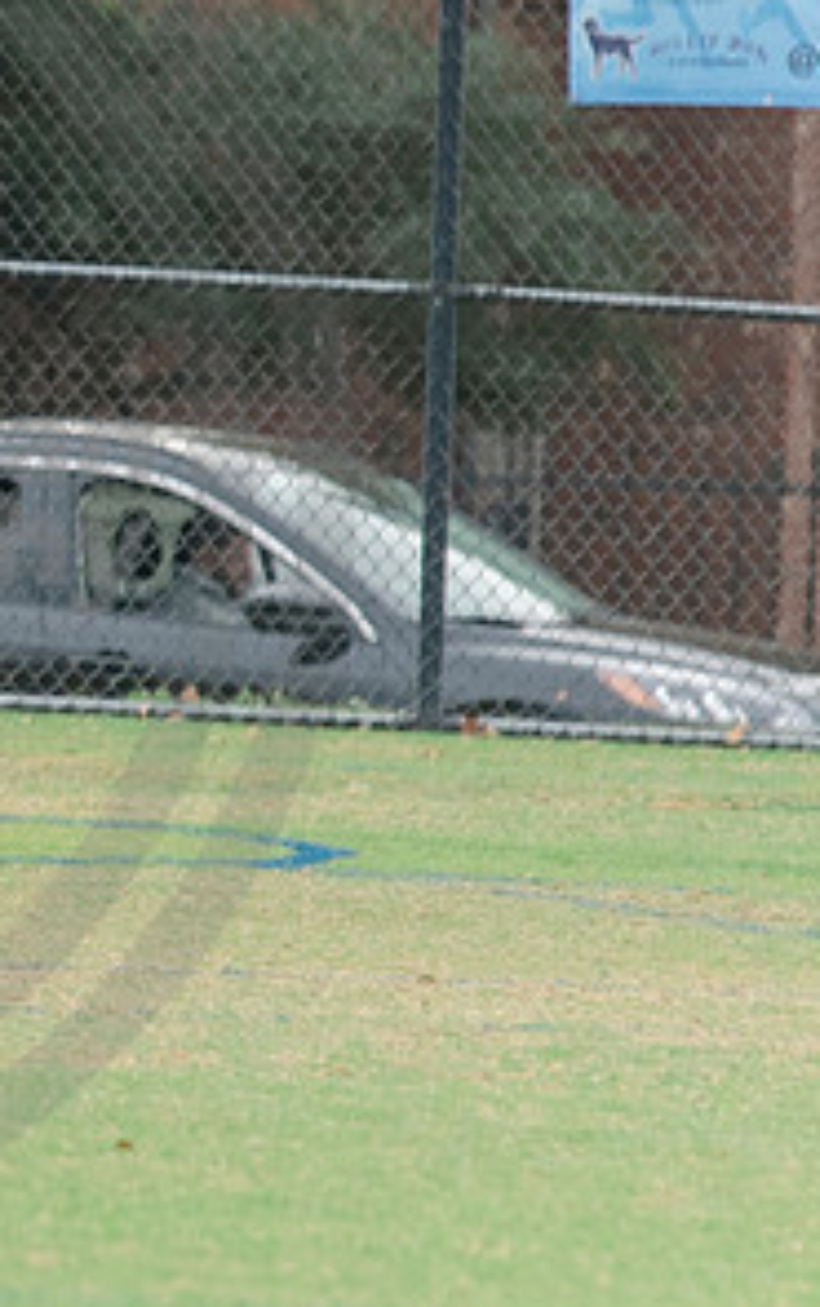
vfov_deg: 2.0
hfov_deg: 1.3
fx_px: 36597
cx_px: -1121
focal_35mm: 1026
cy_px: 385
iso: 450
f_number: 2.8
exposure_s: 1/1250
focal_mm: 200
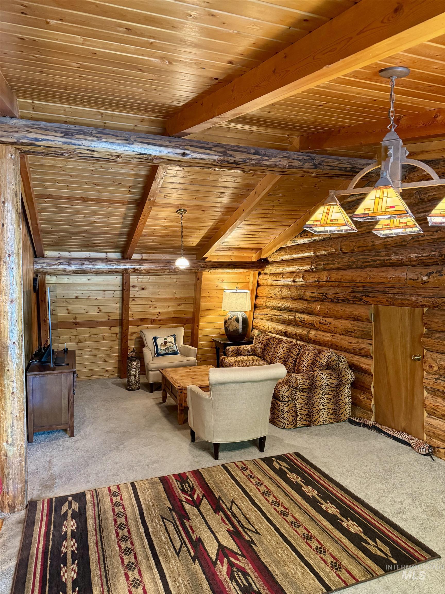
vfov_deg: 71.6
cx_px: 222
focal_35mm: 24
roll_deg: +0.8
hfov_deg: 56.8
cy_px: 297
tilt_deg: -2.3
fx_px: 411
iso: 640
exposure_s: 1/40
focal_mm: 6.76
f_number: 1.78
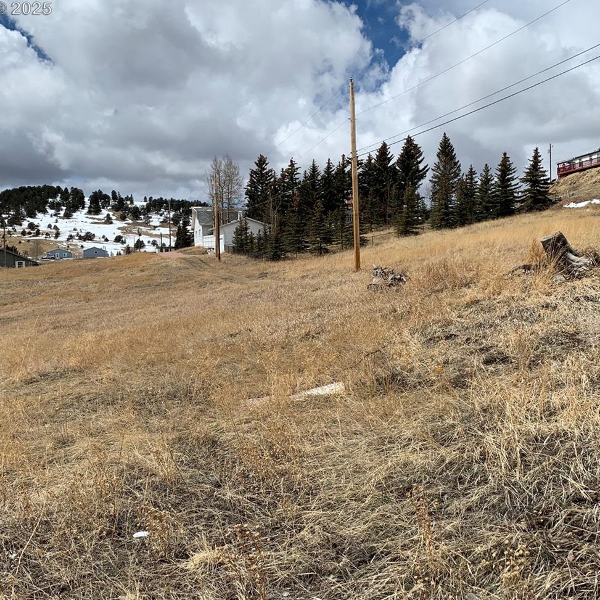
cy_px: 300
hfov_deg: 48.4
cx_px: 326
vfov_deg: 48.5
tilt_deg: -1.1
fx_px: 667
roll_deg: +0.8
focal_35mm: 34
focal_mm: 4.25
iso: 25
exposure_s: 1/4902
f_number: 1.8
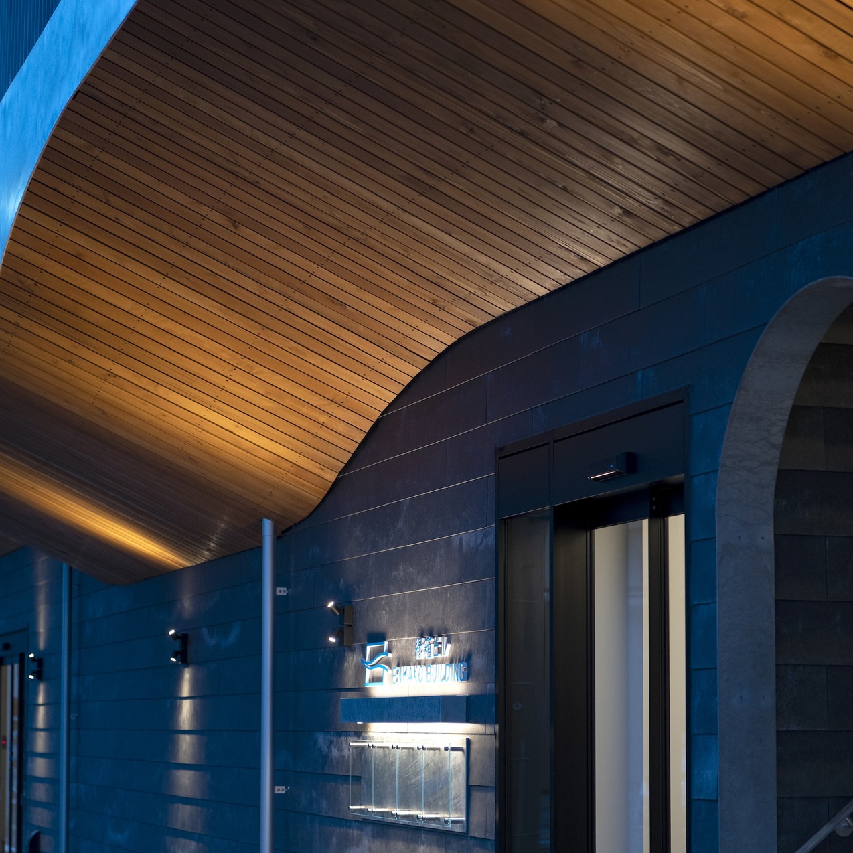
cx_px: 463
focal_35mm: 80
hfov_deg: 21.6
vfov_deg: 21.7
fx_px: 2230
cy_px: 421
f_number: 3.5
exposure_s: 1/100
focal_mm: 60
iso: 1000
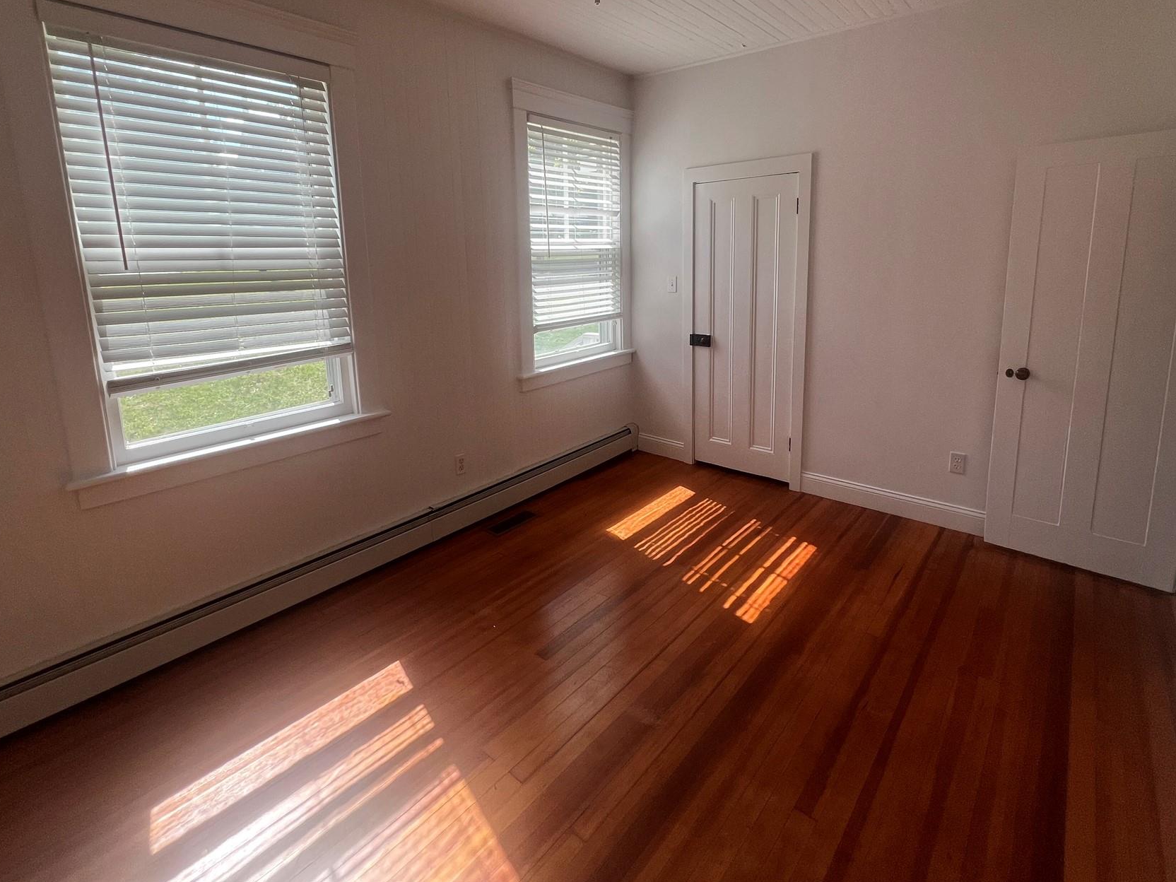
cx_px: 600
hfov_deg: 94.5
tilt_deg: -10.5
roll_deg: +0.4
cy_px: 348
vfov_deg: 77.1
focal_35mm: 16
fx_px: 544
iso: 32
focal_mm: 1.57
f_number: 1.8
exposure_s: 1/255
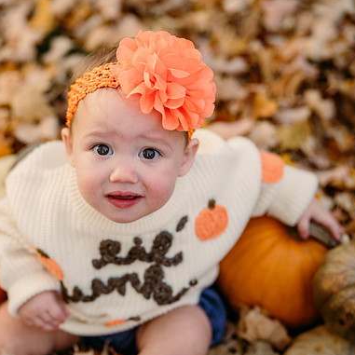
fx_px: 766
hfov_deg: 26.0
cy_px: 177
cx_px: 117
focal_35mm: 66
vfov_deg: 26.1
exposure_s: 1/500
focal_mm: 51
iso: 320
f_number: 2.2
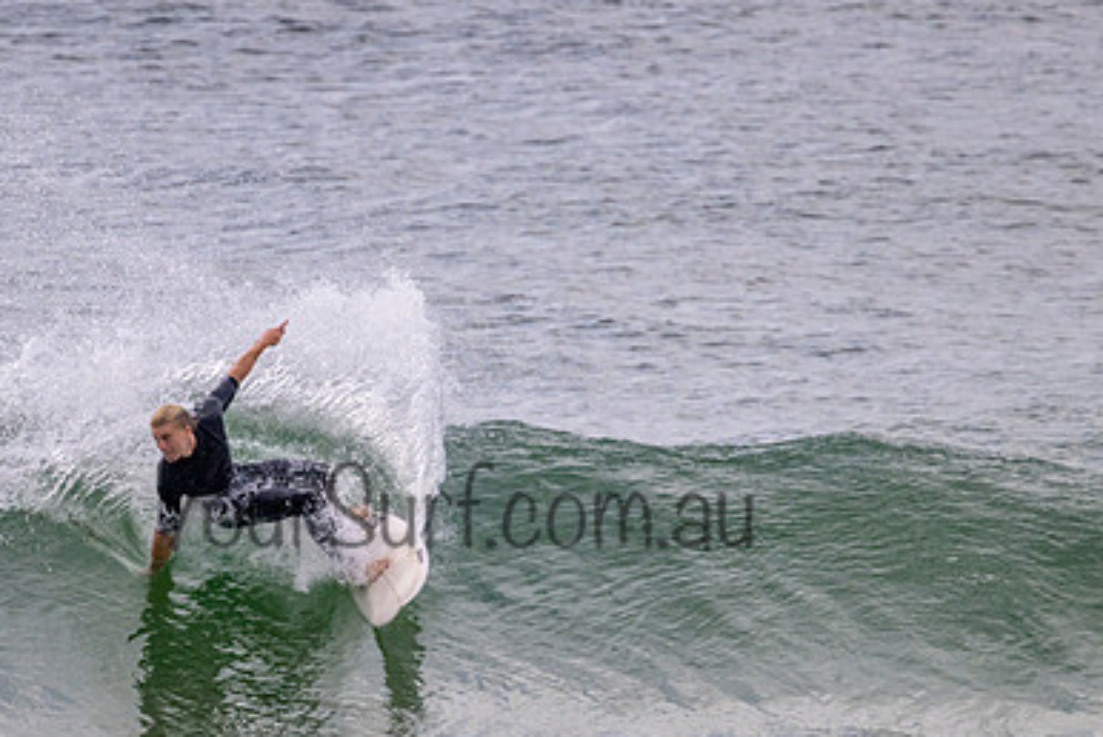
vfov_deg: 1.1
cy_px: 481
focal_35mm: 1202
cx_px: 451
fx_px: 36854
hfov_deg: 1.7
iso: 1400
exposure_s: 1/2000
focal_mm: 800
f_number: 11
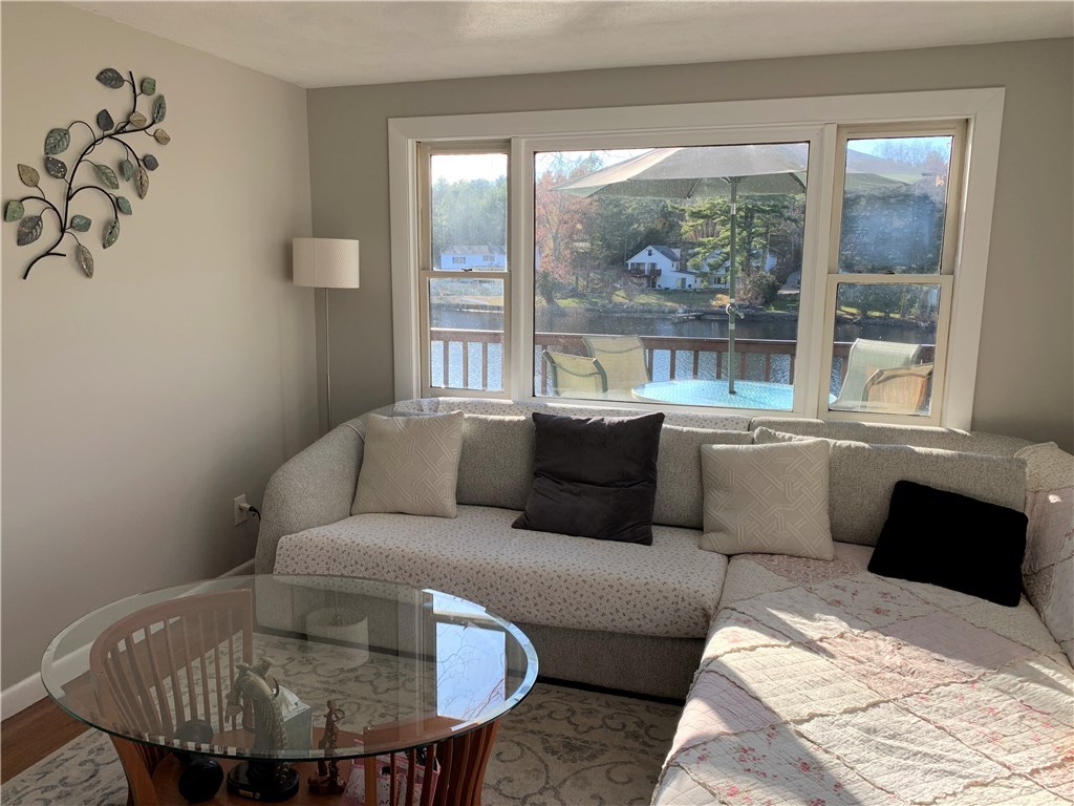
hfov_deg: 67.3
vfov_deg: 53.1
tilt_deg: -9.8
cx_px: 537
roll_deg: -0.5
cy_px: 403
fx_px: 807
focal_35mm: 26
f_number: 1.8
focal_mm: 4.25
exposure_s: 1/282
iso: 25
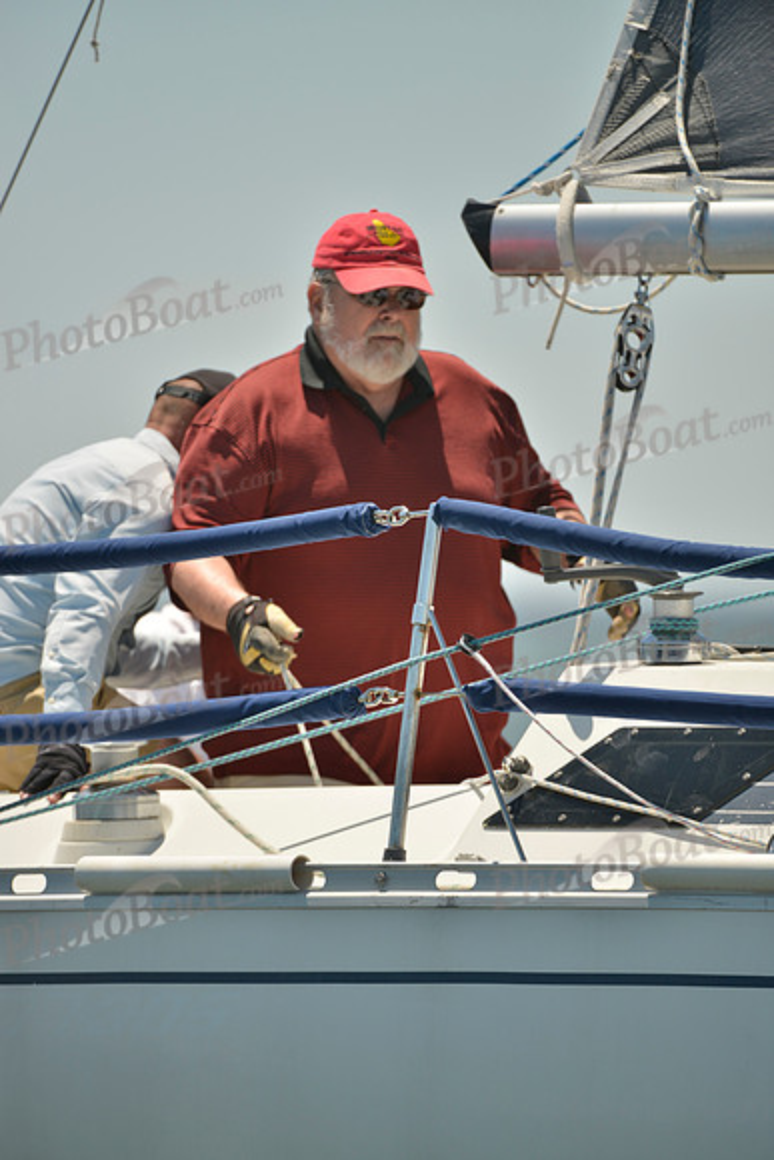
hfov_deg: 3.4
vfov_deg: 5.2
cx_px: 387
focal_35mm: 400
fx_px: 12891
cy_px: 580
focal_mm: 400
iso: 200
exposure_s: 1/1600
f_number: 4
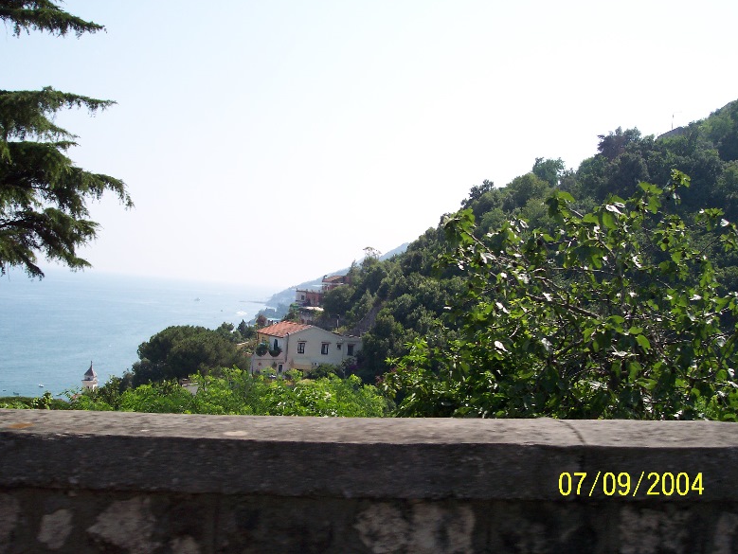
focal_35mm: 39
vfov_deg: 36.8
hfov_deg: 47.8
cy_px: 271
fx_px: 832
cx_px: 364
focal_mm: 8
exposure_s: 1/700
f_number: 4.8
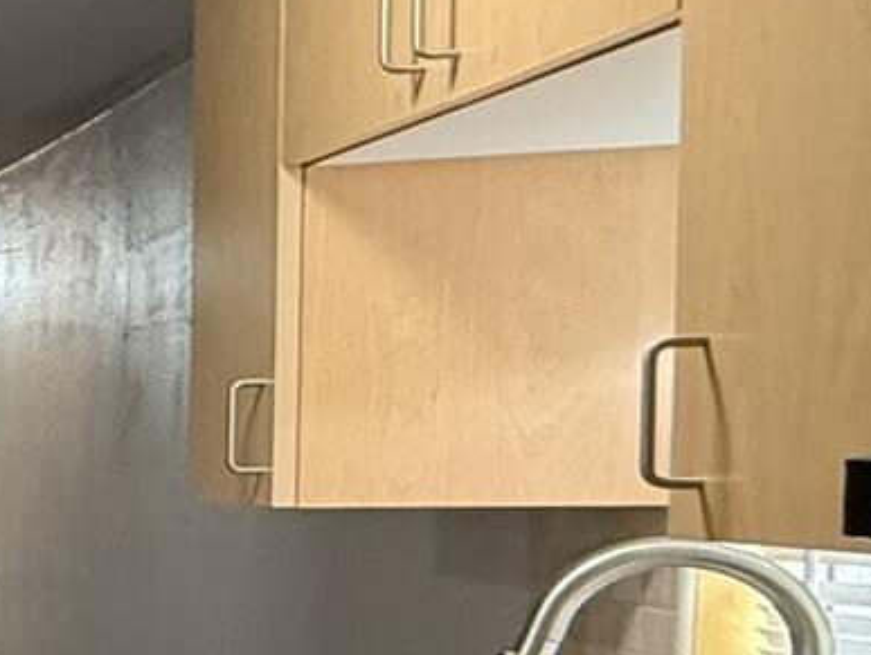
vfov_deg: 19.7
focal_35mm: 74
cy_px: 549
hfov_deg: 15.5
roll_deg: +0.6
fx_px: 1864
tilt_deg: -2.3
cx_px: -1166
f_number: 2.2
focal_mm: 2.22
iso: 400
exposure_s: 1/60
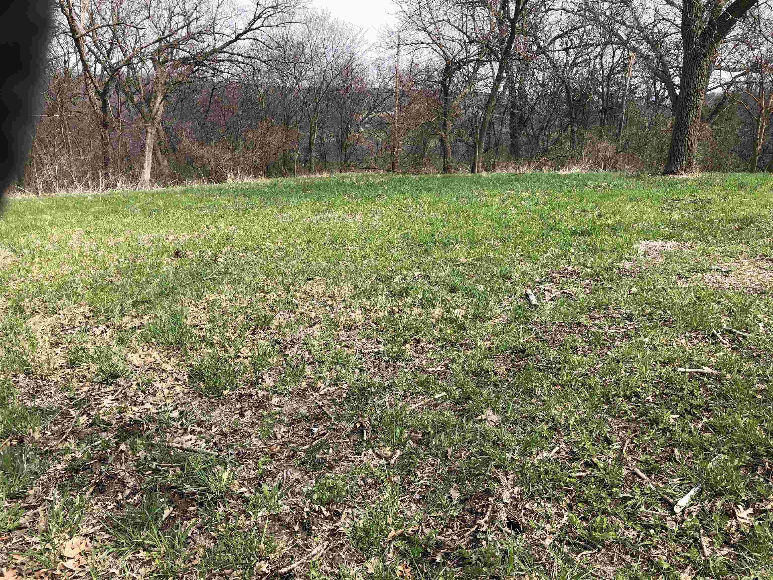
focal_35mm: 28
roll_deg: -1.2
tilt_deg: -16.0
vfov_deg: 49.7
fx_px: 625
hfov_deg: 63.4
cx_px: 386
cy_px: 290
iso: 20
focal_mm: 4
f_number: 1.8
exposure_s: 1/960
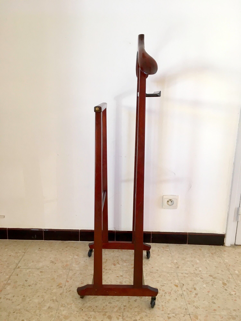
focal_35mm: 29
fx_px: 269
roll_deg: -0.6
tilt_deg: -13.3
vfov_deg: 61.7
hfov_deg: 48.2
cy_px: 160
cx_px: 120
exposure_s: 1/33
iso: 32
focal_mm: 4.15
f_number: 2.2
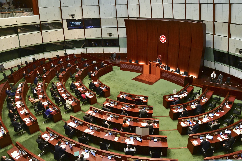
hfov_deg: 69.4
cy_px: 80
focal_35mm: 26
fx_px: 175
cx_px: 121
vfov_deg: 49.5
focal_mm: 26
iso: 6400
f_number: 6.3
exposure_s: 1/125
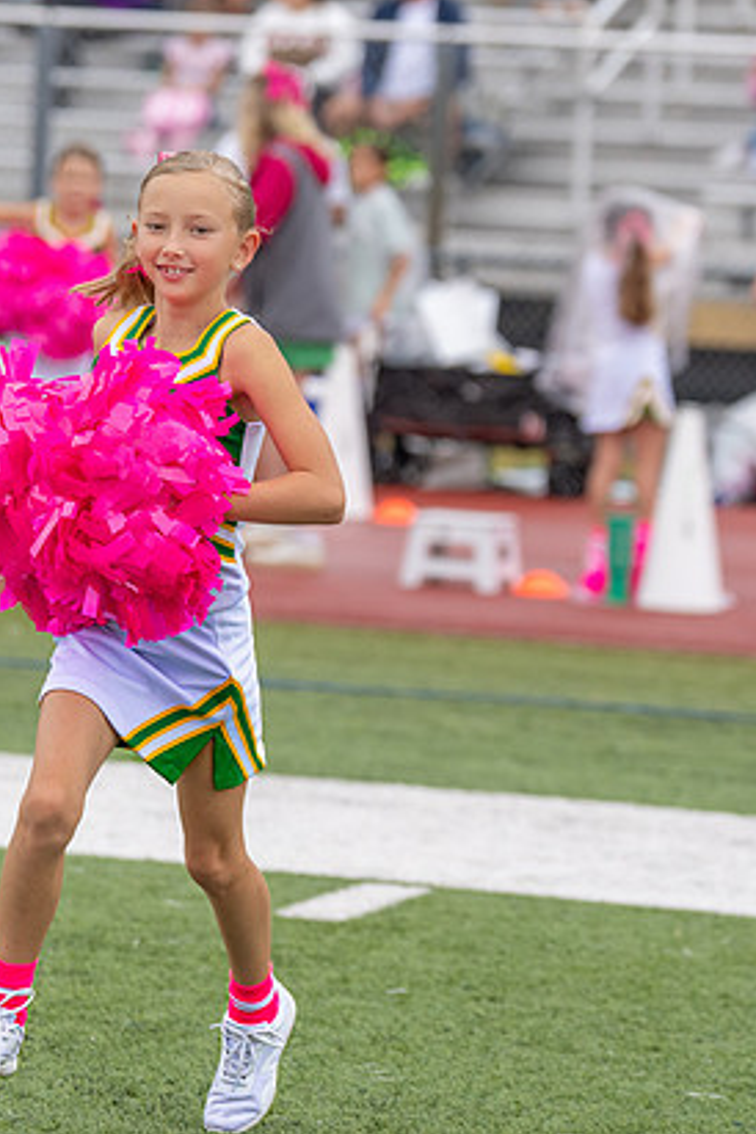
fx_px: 6583
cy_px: 413
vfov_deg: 9.8
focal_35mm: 209
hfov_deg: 6.6
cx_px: 230
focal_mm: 108
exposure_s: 1/2000
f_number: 2.8
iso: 500
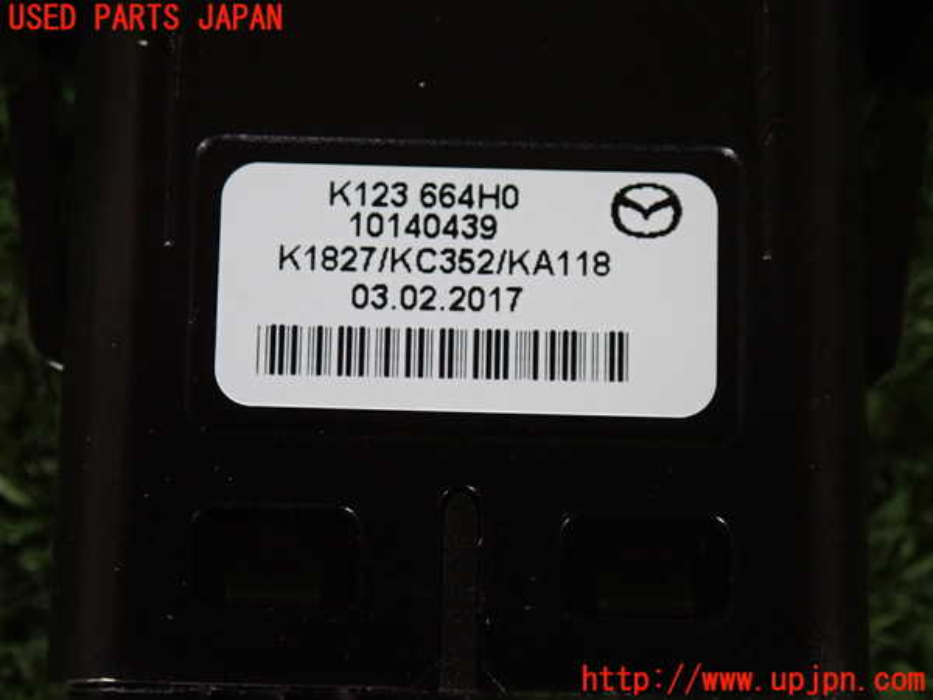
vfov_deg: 14.8
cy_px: 350
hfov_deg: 19.6
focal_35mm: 100
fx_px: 2695
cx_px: 466
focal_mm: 18
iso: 800
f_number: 4.9
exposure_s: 1/80
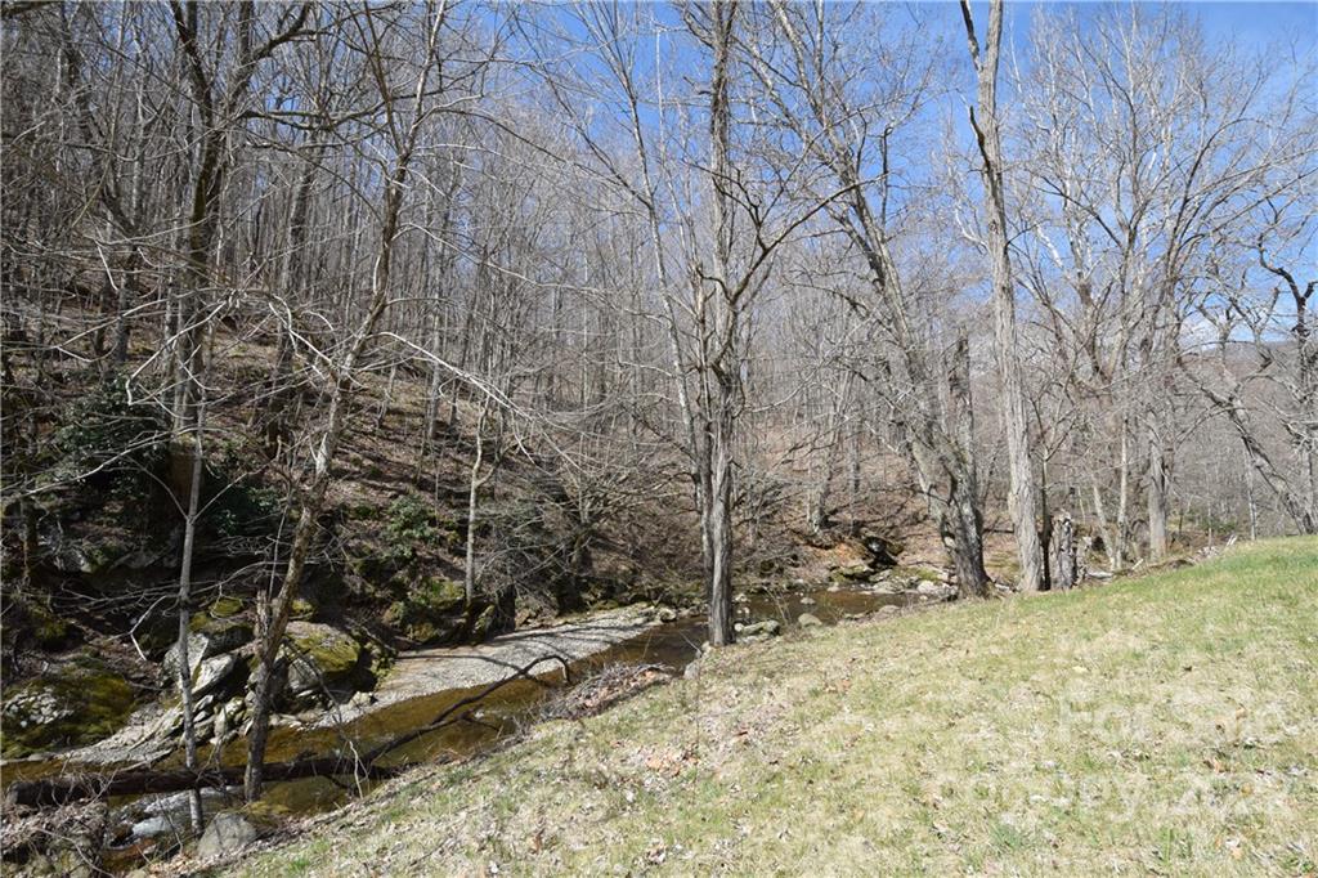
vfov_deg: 77.3
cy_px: 439
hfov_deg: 100.4
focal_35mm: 15
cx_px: 659
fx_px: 549
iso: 220
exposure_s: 1/250
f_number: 8
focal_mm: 10
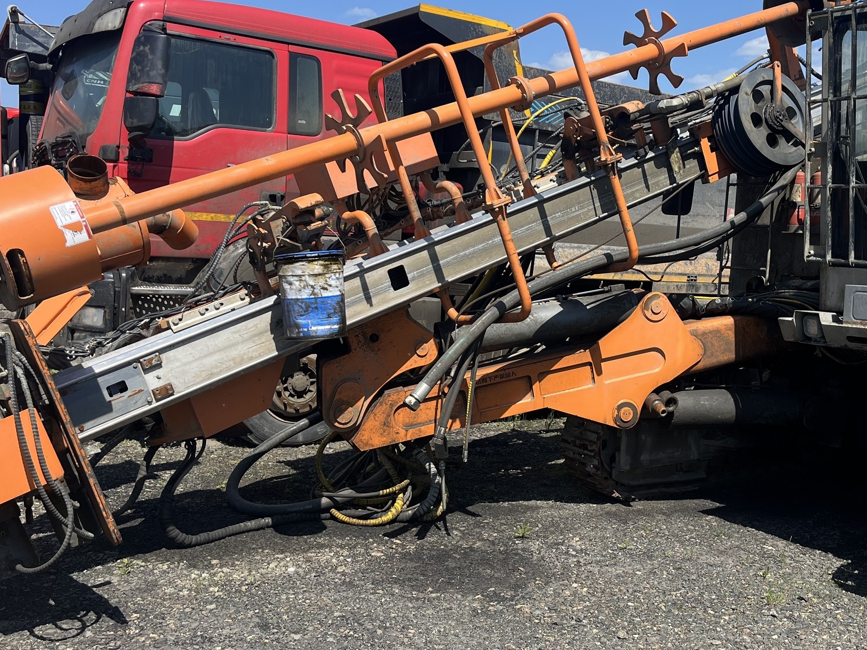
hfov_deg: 46.0
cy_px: 299
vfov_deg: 35.9
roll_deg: -1.5
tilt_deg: -4.1
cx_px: 588
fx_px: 1002
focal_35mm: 40
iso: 50
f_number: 1.6
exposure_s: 1/2179
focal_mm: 5.1
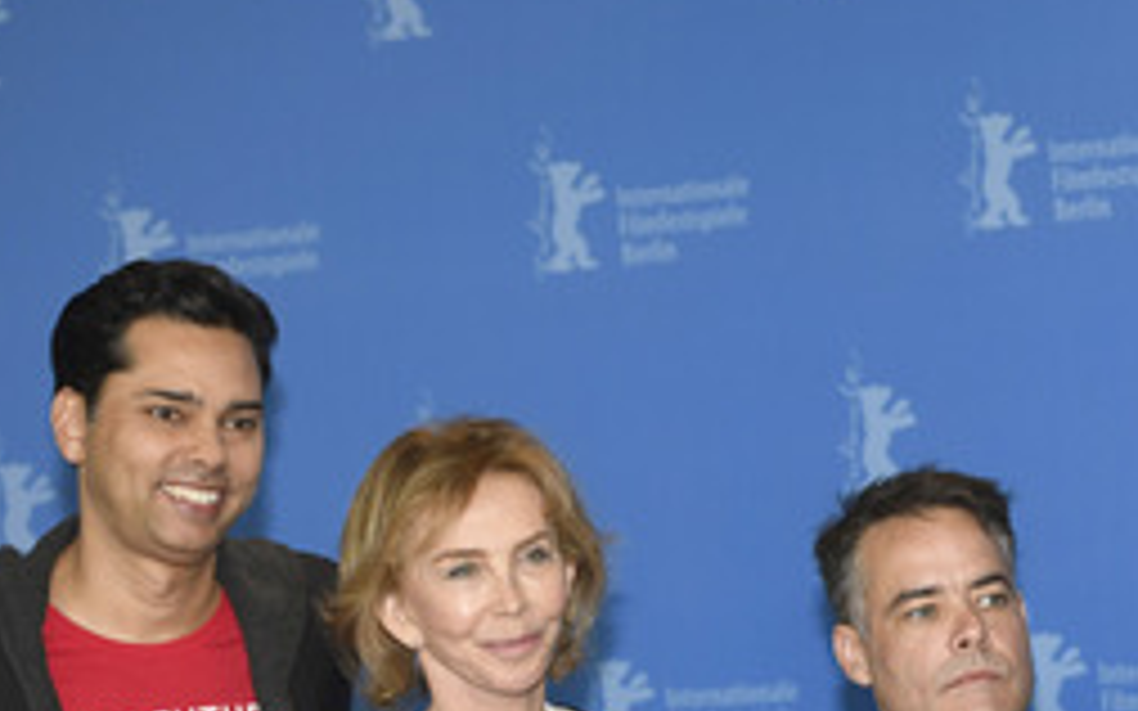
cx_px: 906
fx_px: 3938
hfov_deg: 16.3
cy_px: 428
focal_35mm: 127
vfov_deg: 10.3
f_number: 3.5
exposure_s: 1/400
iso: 800
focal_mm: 70
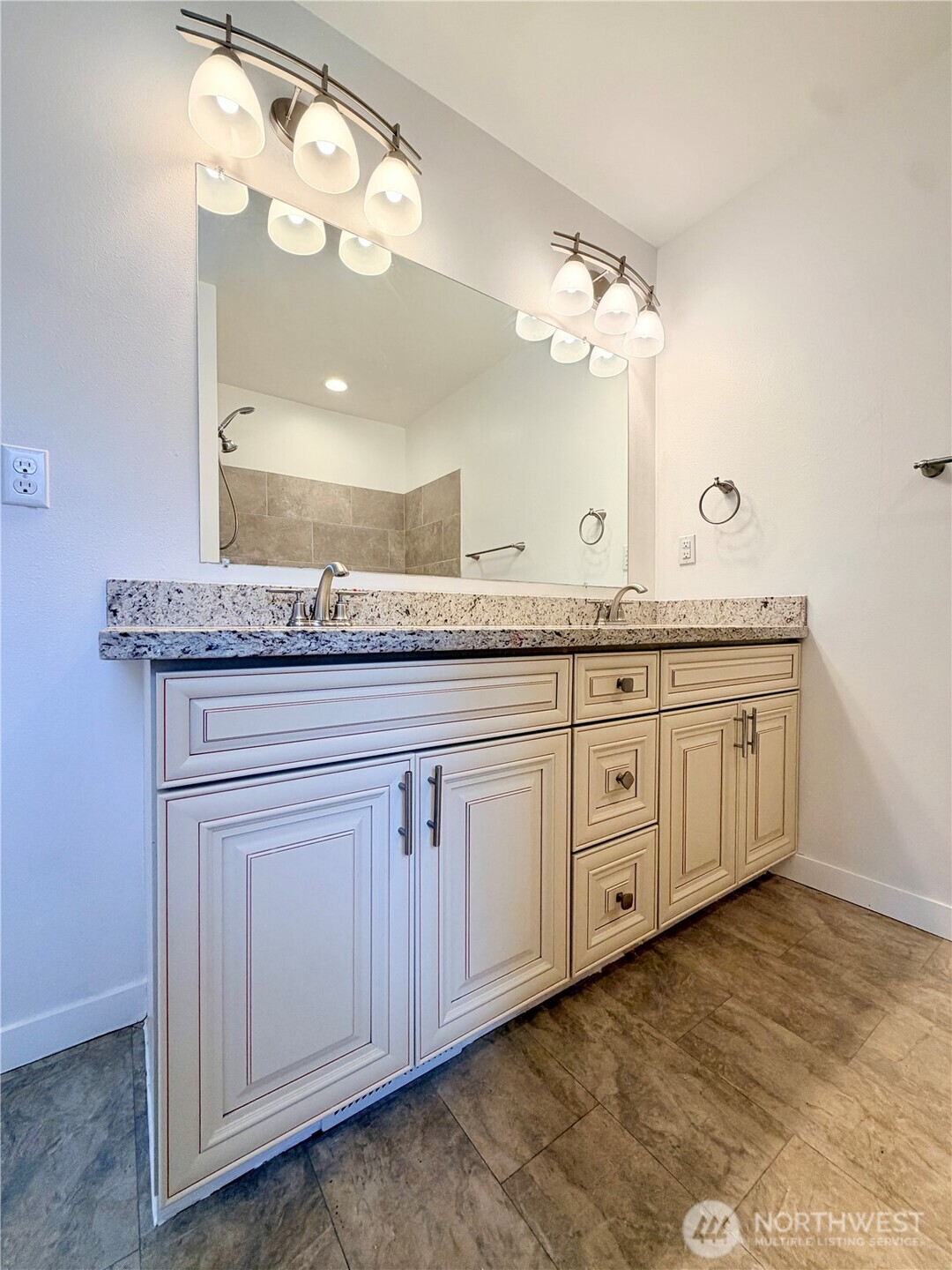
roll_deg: -0.2
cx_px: 476
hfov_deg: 85.7
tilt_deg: -1.9
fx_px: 513
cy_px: 635
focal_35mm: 14
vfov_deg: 102.1
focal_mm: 2.22
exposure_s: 1/120
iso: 80
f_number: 2.2
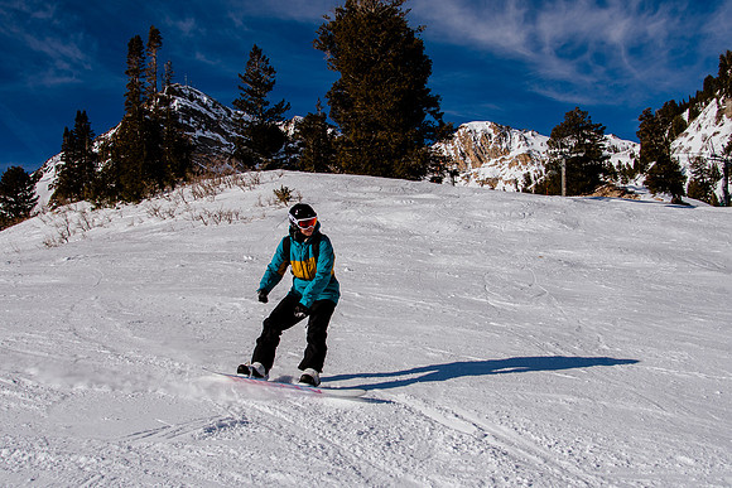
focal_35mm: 37
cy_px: 244
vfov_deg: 35.5
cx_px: 366
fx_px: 762
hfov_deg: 51.3
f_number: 5.6
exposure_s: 1/5000
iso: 200
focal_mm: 24
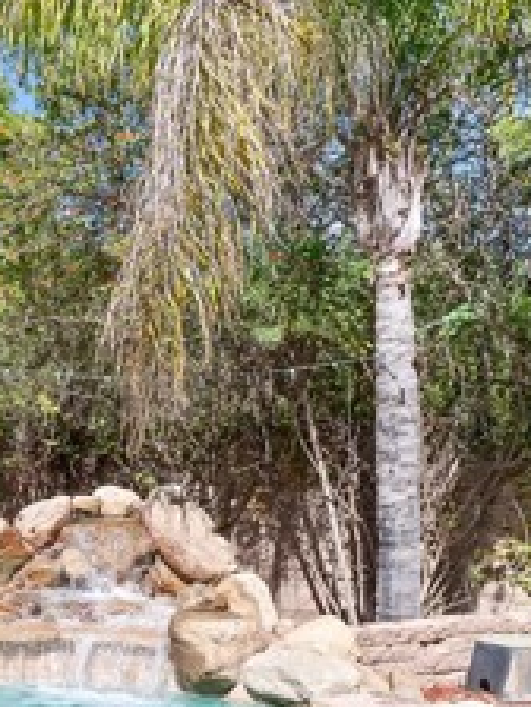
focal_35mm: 44
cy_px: 548
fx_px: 900
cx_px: -35
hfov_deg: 29.9
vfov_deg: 41.4
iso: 400
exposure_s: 1/125
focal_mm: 16
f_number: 8
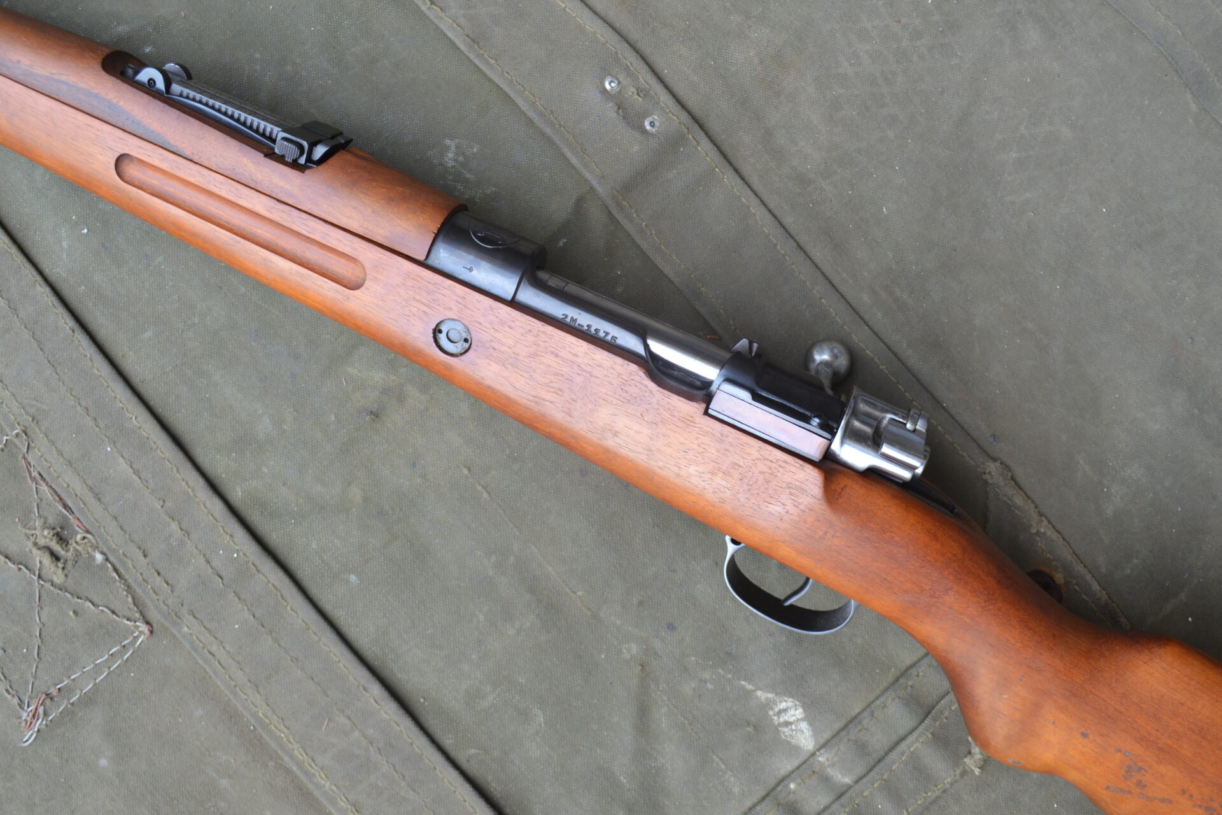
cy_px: 408
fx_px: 1018
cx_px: 611
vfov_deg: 43.6
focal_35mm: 30
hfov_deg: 61.9
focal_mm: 20
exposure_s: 1/60
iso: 220
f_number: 5.6
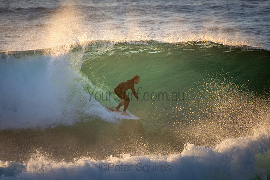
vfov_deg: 1.8
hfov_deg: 2.7
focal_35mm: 750
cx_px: 135
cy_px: 90
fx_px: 5626
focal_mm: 500
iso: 900
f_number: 5.6
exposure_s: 1/2000
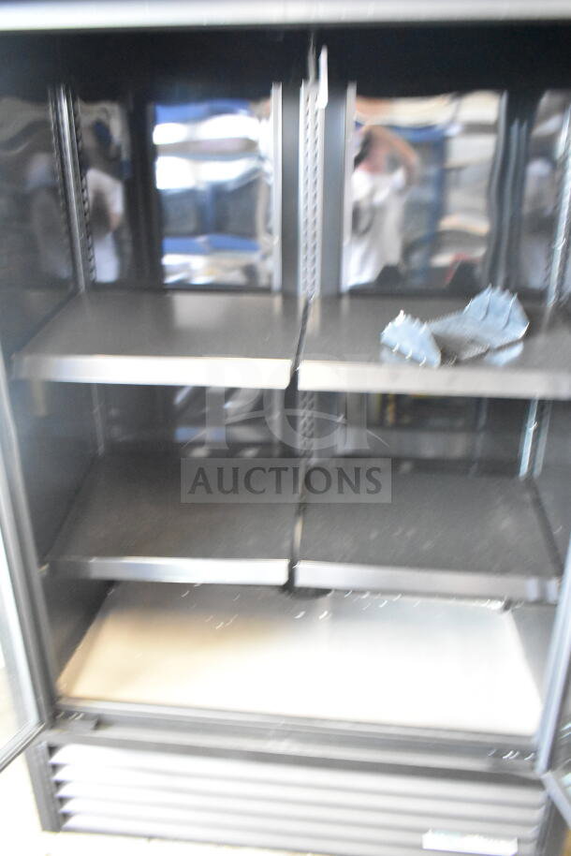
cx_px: 286
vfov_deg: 67.4
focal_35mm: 27
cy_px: 428
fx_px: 642
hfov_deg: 48.0
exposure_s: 1/30
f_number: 3.5
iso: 9000
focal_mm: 18
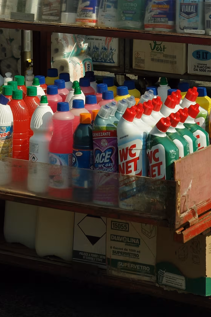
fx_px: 1266
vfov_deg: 13.6
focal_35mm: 144
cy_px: -126
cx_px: 26
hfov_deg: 9.5
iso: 200
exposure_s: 1/1000
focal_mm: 26
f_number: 5.6
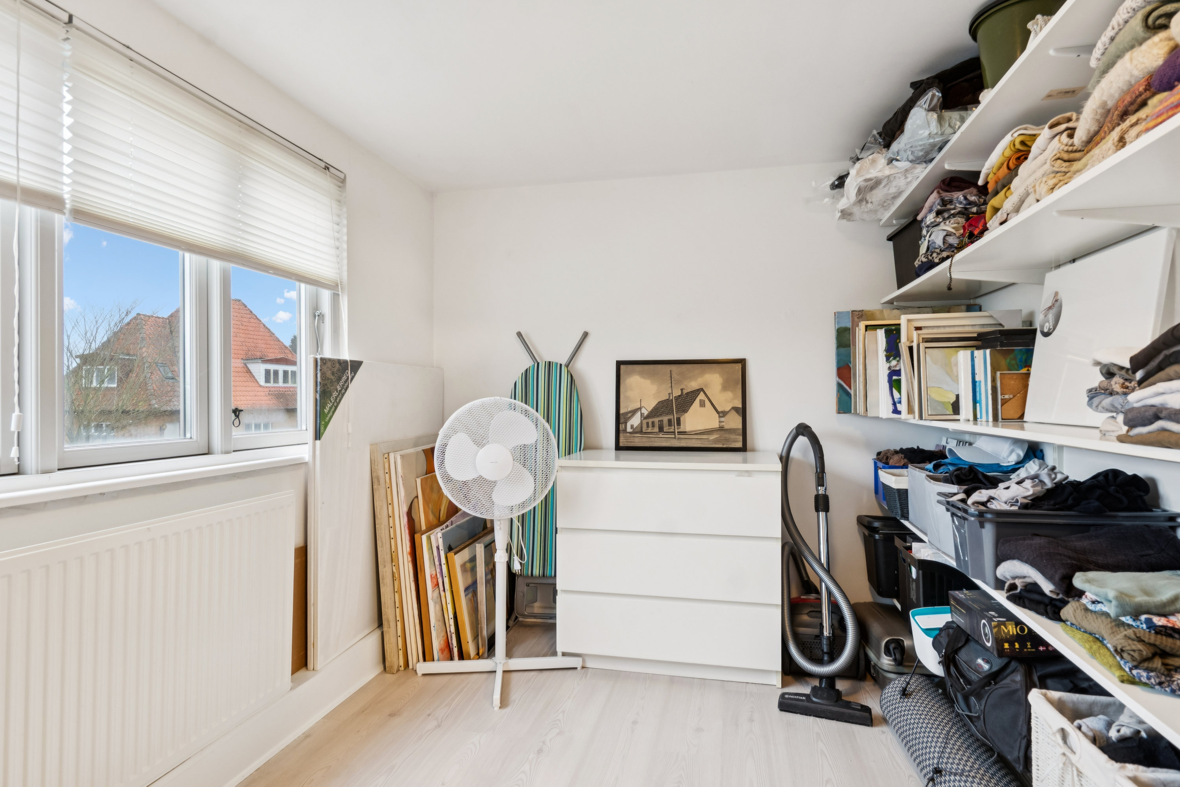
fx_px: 688
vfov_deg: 59.5
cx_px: 590
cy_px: 394
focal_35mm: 21
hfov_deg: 81.2
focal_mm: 14
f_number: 8
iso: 200
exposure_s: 1/2.5
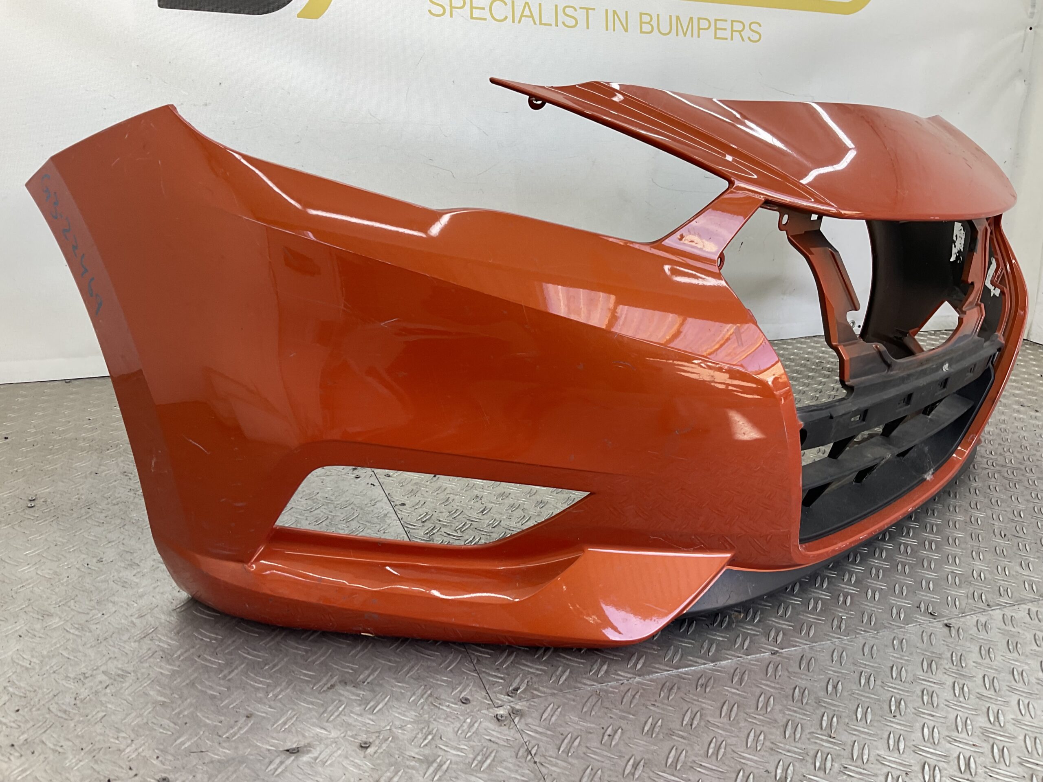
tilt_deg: -19.4
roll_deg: -5.9
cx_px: 522
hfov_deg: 61.7
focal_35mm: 29
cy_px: 391
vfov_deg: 48.2
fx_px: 874
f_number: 1.8
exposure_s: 1/120
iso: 25
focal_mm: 3
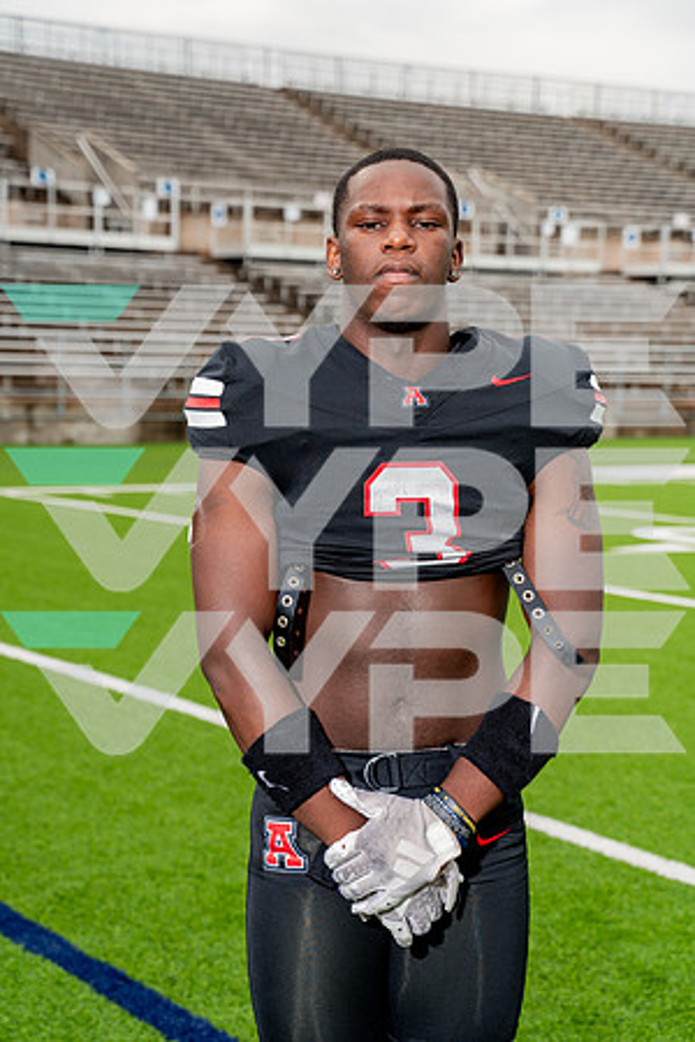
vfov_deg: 28.8
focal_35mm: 70
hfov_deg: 19.5
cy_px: 521
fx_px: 2027
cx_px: 348
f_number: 5
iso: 100
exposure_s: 1/250
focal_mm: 70
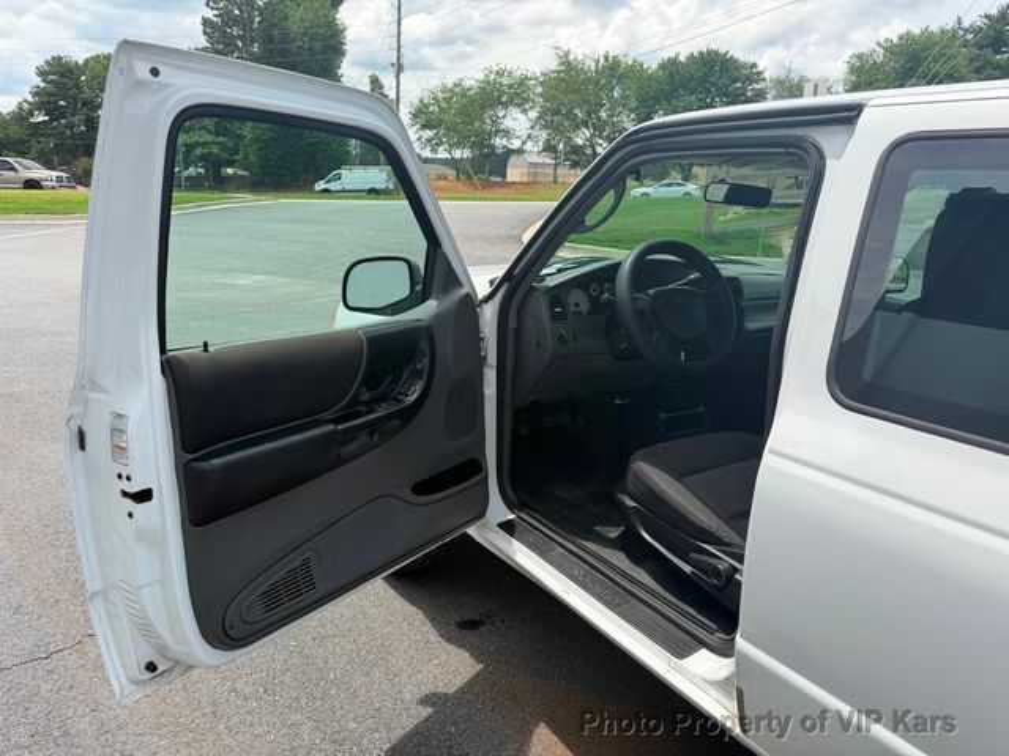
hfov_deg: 71.6
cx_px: 504
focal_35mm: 24
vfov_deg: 56.8
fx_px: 700
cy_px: 378
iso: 80
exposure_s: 1/2611
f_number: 1.78
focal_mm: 6.76
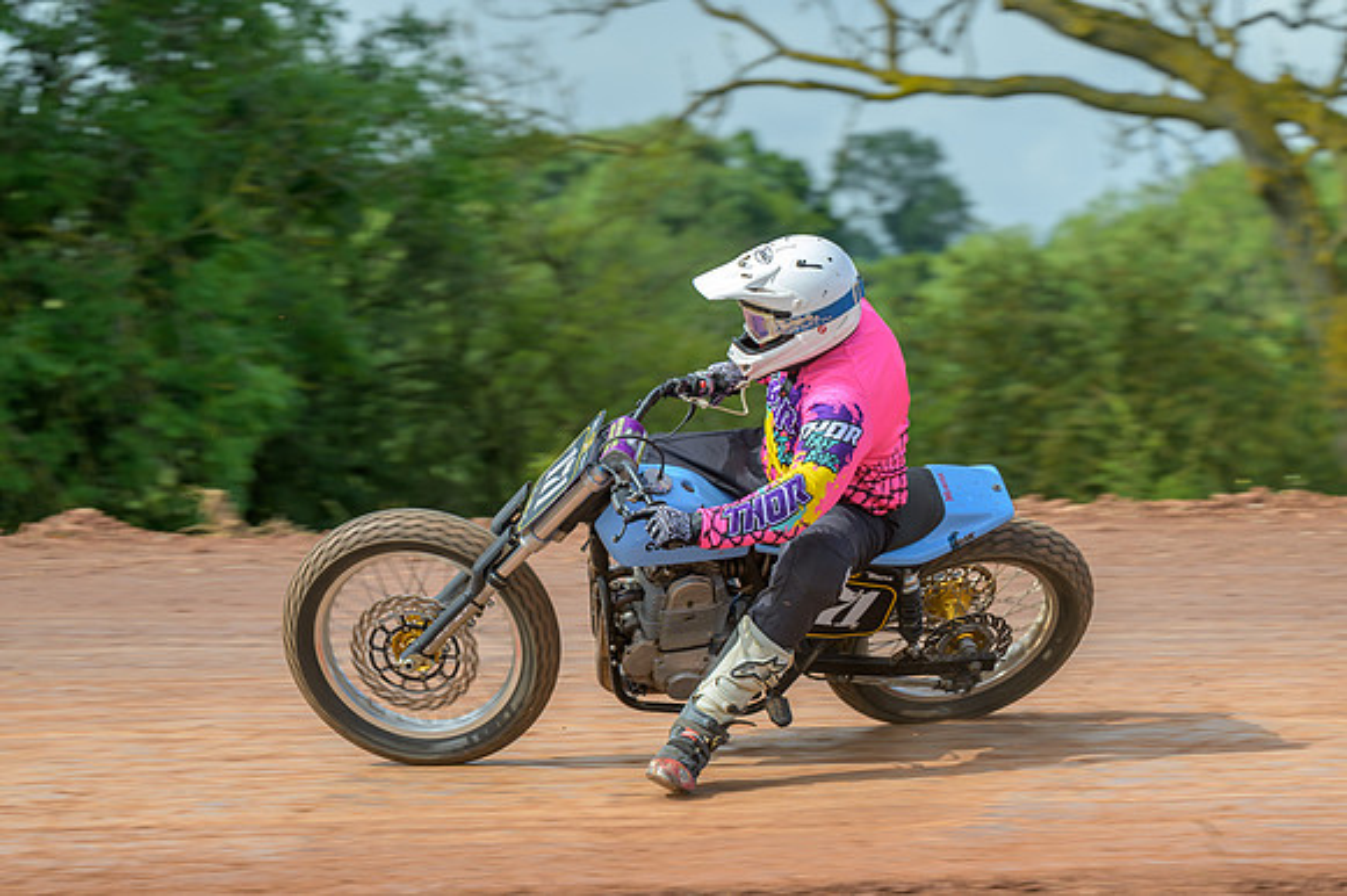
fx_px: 6993
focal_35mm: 187
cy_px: 448
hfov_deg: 11.0
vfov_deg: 7.3
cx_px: 674
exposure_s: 1/320
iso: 100
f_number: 5
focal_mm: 125
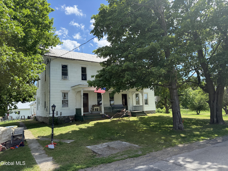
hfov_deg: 71.6
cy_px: 86
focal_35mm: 24
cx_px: 114
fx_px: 158
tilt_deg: +8.5
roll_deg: +3.1
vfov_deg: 56.8
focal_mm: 6.76
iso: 100
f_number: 1.78
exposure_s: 1/2611
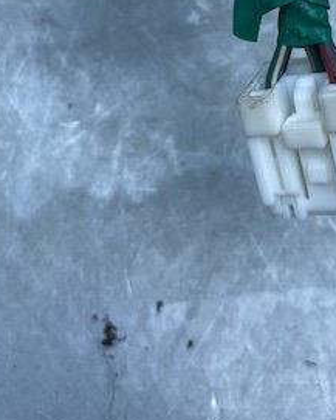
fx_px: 745
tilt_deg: -72.2
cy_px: -17
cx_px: 178
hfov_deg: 25.4
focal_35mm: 60
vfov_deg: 29.1
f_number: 1.8
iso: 32
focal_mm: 4.25
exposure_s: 1/934
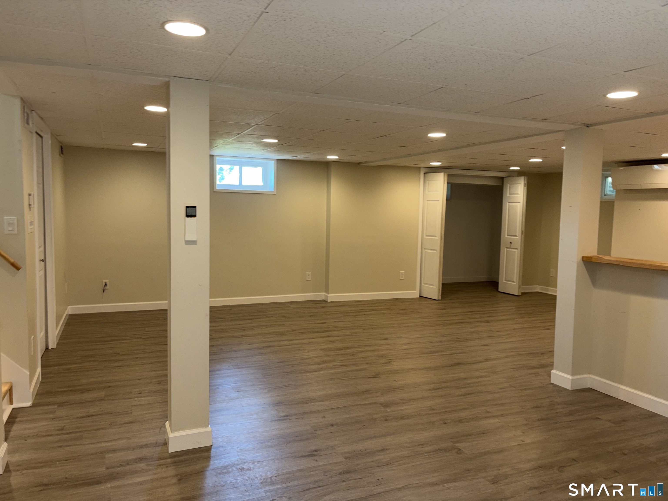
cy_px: 250
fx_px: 502
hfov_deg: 67.3
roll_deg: -2.3
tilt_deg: -2.9
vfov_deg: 53.1
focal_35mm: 26
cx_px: 334
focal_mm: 5.96
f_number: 1.6
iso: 32
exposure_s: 1/28
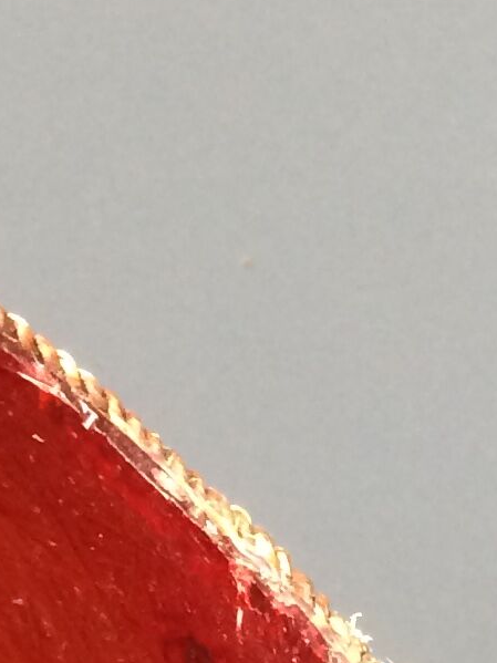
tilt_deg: -46.1
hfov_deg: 9.2
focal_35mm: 158
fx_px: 3026
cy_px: 1613
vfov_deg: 10.6
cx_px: -182
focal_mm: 4.15
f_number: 2.2
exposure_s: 1/33
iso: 64
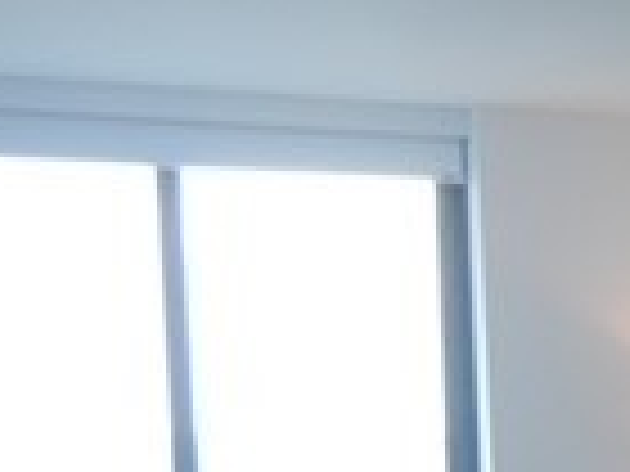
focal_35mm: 110
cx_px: 1192
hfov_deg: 15.1
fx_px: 2002
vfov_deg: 13.0
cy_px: 625
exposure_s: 1/80
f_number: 2.8
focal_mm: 4.3
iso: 125
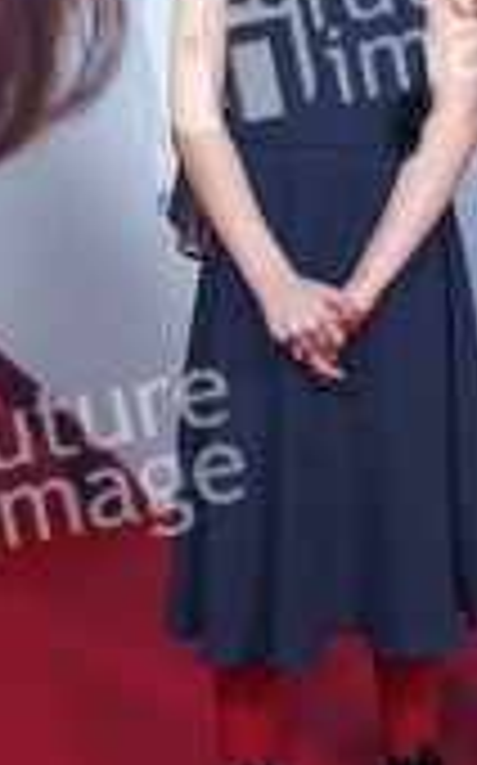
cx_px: 504
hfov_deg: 10.8
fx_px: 2500
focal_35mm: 120
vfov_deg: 17.4
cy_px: 252
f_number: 4.5
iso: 800
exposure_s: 1/200
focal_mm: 50
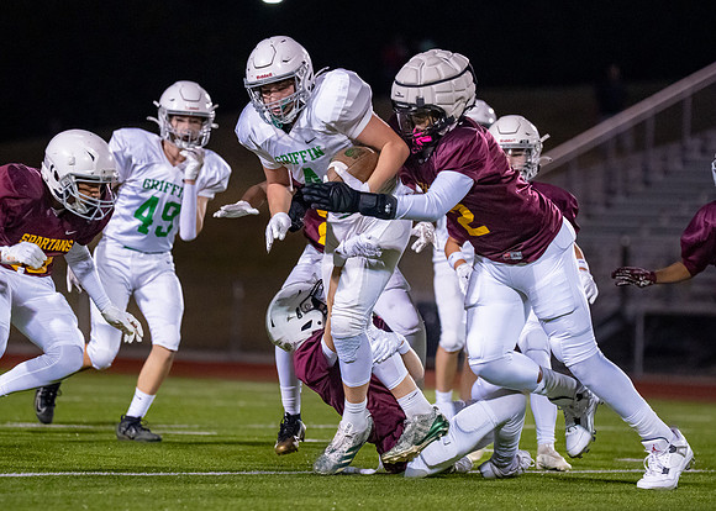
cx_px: 300
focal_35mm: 252
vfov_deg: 5.7
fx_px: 5131
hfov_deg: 8.0
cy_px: 268
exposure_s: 1/1250
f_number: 2.8
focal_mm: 163
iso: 6400
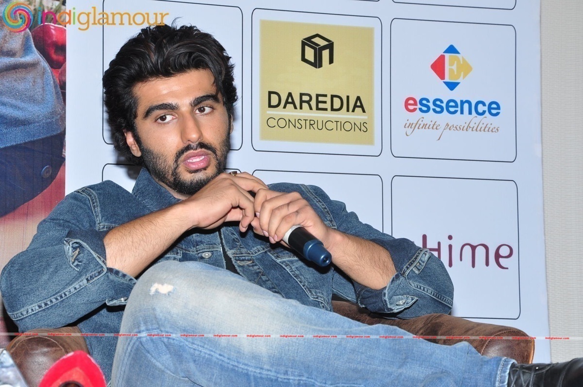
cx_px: 292
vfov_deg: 12.1
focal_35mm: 112
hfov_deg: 18.2
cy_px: 194
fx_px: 1820
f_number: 11
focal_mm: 75
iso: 500
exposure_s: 1/125
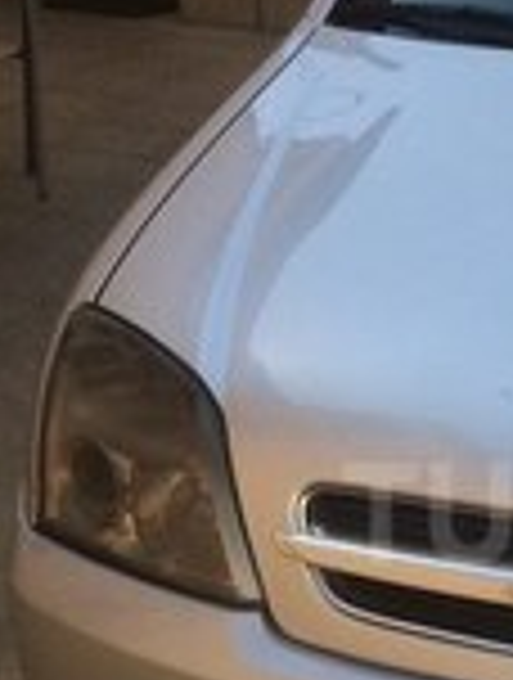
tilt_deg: -26.3
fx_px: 1869
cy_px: 513
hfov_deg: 14.9
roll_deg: -2.4
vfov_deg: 20.4
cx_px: 688
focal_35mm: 95
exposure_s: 1/1709
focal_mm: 4.15
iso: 32
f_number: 2.2
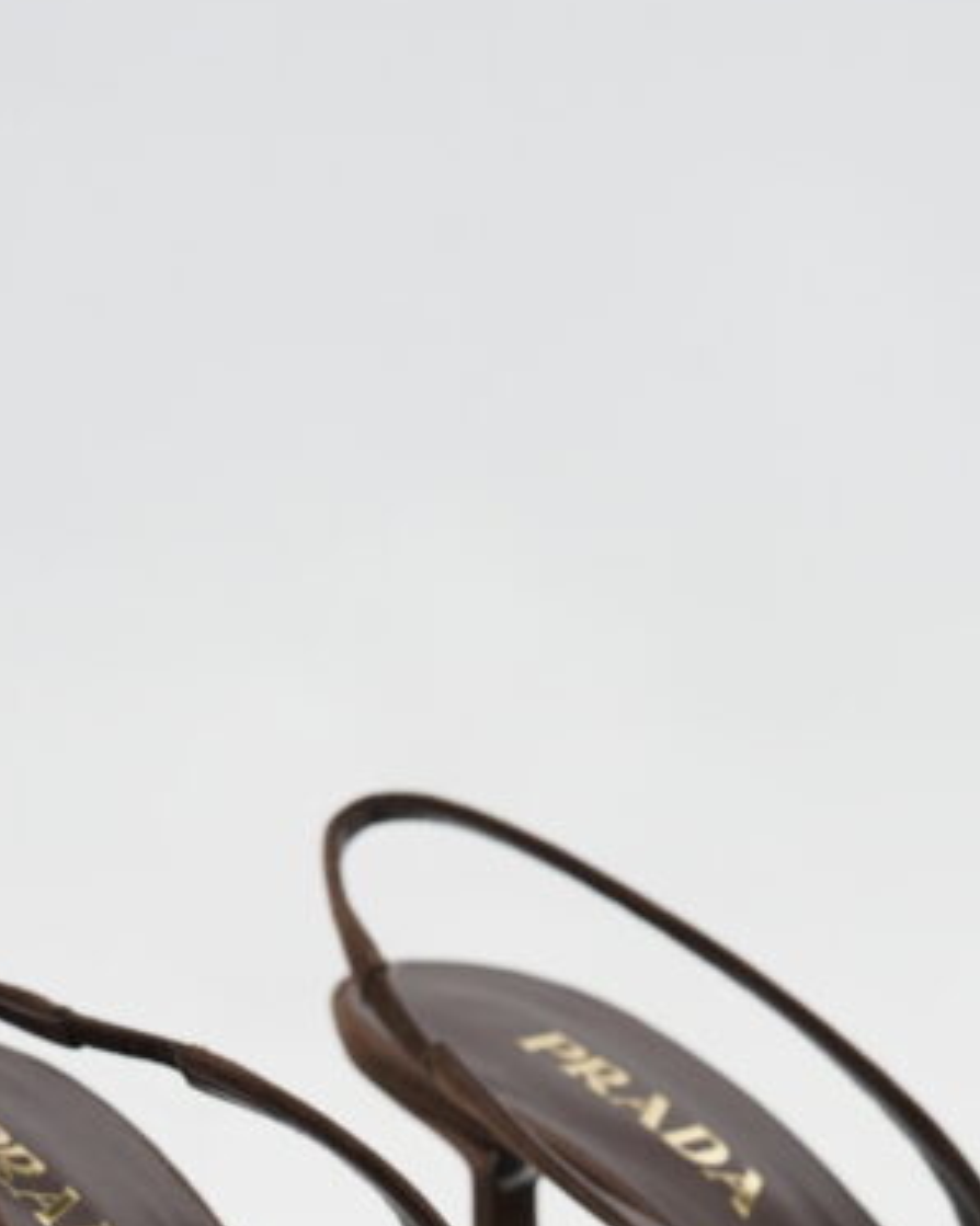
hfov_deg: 11.9
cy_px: 1528
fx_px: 4681
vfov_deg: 14.4
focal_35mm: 129
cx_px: 663
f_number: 6.3
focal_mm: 50
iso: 640
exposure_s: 1/15
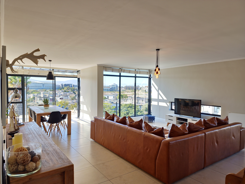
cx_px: 122
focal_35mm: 23
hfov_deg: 73.9
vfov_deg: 58.9
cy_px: 92
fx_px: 163
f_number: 1.8
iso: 32
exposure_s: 1/100
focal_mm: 6.4
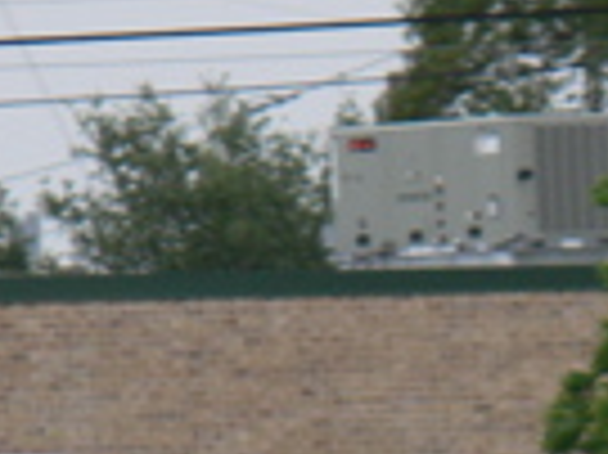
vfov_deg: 0.7
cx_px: 914
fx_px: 34904
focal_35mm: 1989
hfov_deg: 1.0
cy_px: 674
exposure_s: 1/640
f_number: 4.5
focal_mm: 88.8
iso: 100
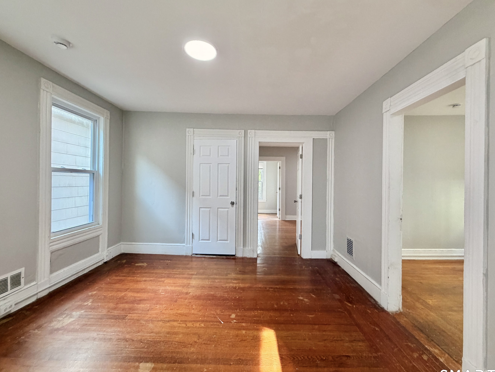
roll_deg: -0.5
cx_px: 254
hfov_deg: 98.2
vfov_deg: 81.7
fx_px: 214
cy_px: 184
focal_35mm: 15
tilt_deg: -1.1
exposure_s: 1/121
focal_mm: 2.22
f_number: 2.2
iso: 320
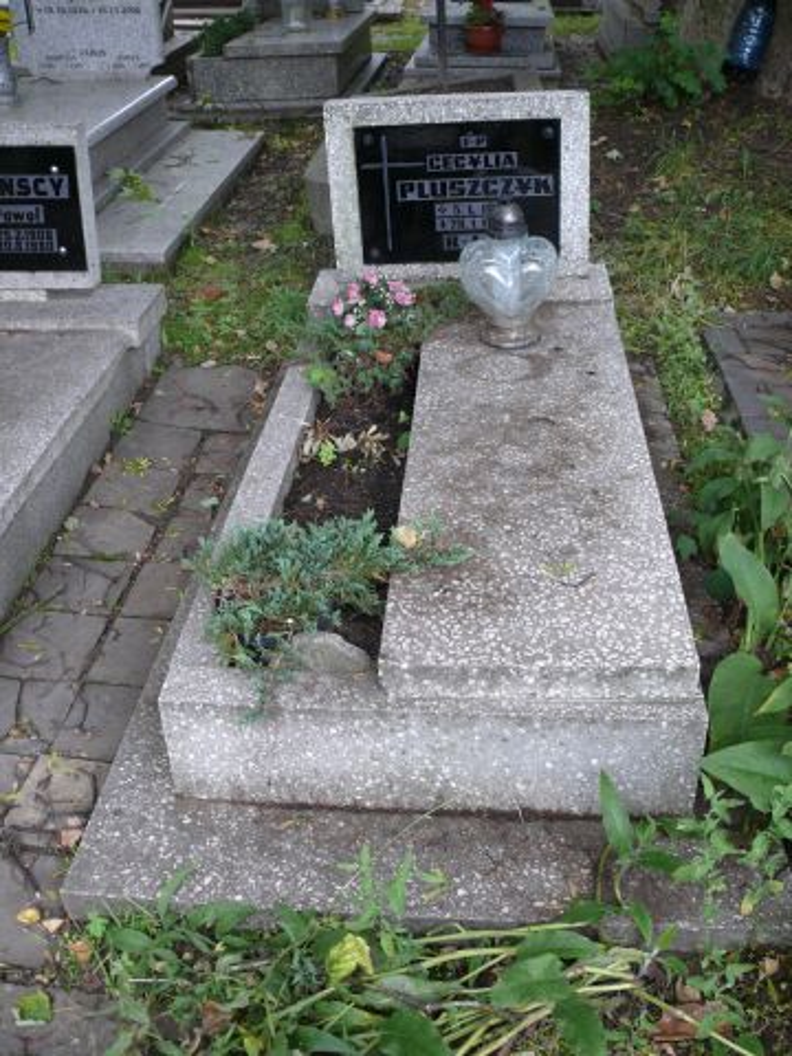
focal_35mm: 35
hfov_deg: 40.7
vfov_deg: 52.6
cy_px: 528
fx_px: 1068
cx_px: 396
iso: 100
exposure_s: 1/40
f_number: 2.8
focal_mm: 7.4
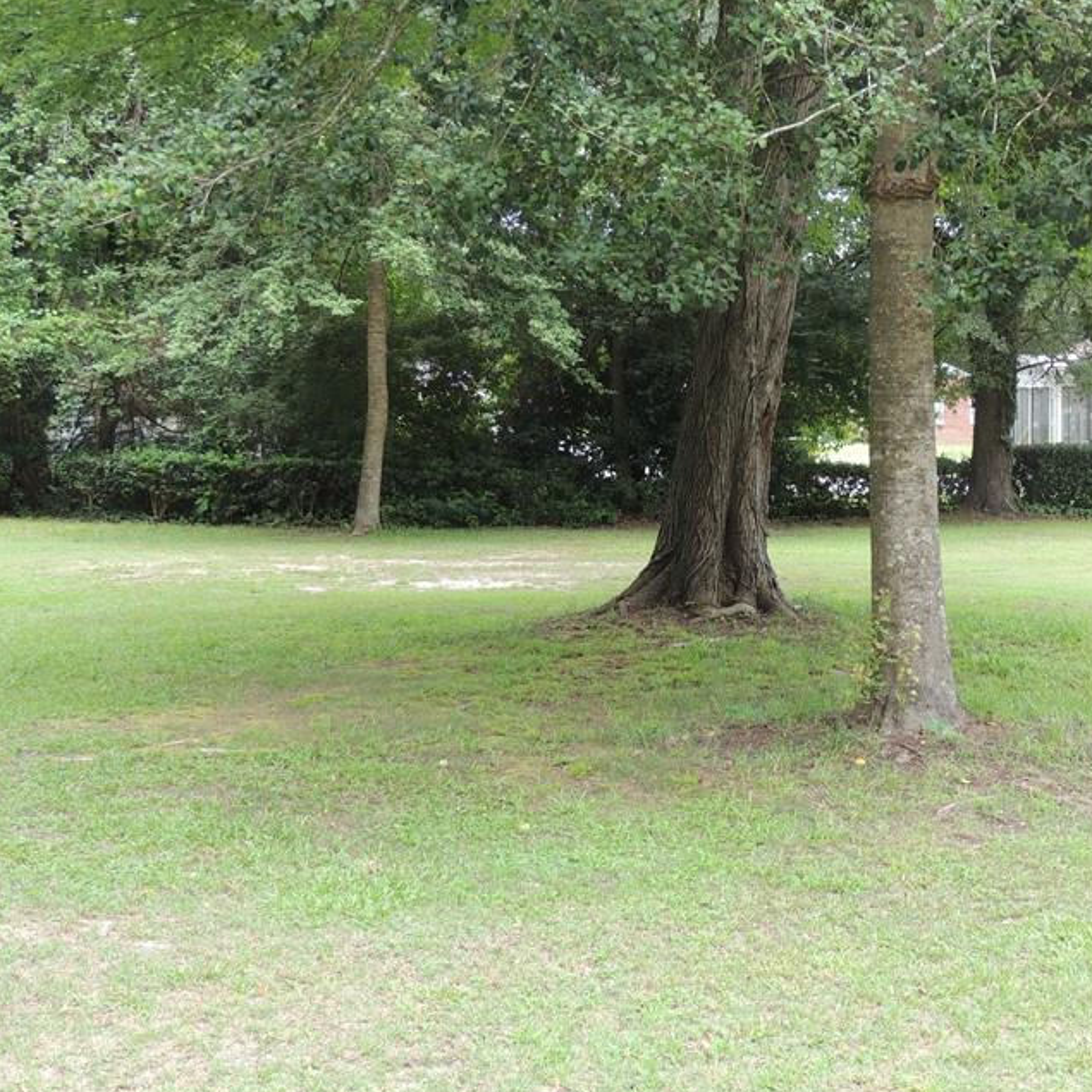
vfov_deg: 36.1
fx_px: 1677
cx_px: 753
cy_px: 537
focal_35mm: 47
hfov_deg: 35.6
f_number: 3.2
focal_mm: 5.8
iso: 100
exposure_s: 1/125
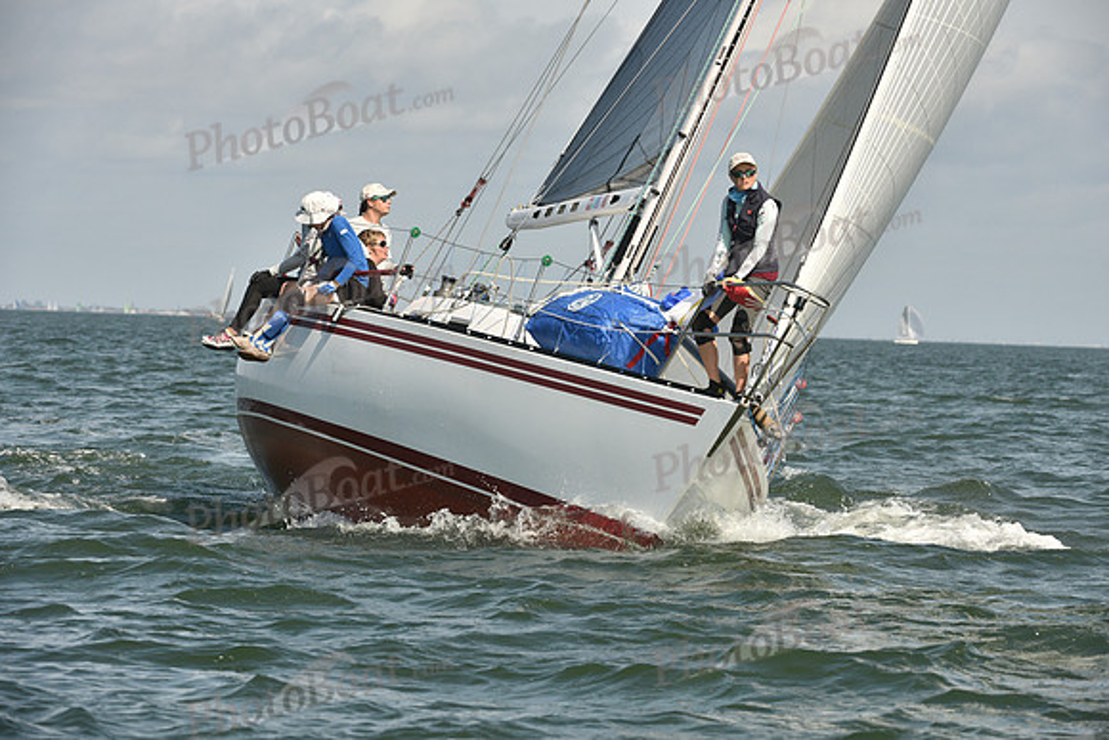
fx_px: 6162
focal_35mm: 200
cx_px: 554
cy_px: 370
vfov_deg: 6.9
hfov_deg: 10.3
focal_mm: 200
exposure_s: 1/1250
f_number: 8
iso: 400
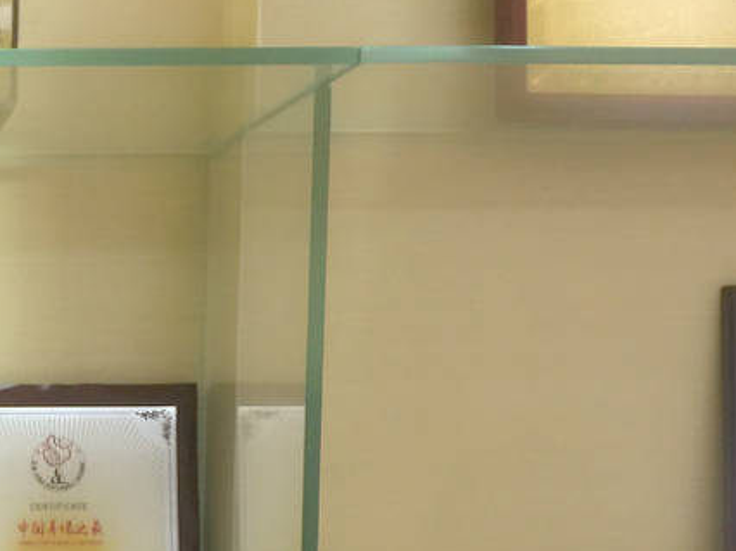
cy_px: 753
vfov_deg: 13.0
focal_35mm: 109
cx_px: -373
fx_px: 2316
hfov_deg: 16.4
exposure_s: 1/33
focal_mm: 4.15
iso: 50
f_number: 2.2
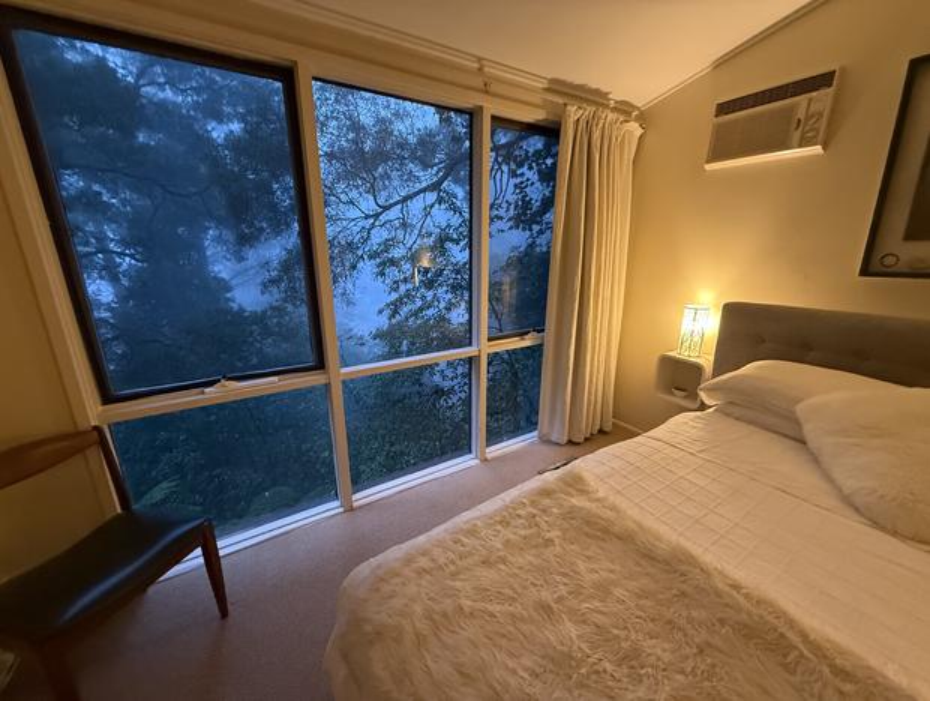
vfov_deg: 85.8
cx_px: 465
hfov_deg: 102.0
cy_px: 350
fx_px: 377
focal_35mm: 14
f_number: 2.2
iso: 640
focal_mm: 2.22
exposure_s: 1/50
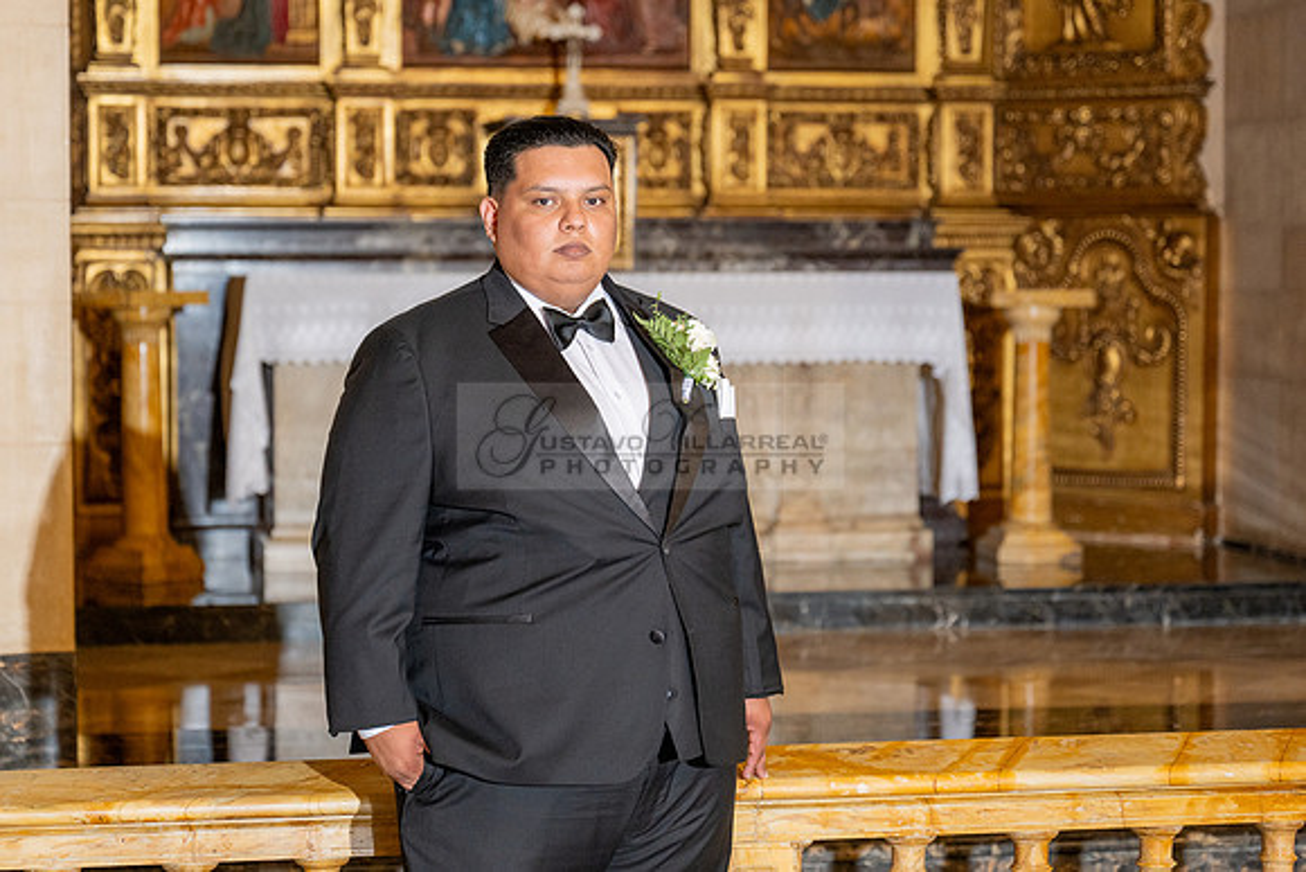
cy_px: 471
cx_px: 588
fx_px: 3157
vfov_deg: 15.7
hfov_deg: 23.4
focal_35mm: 87
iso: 1000
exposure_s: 1/200
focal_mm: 70
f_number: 2.8
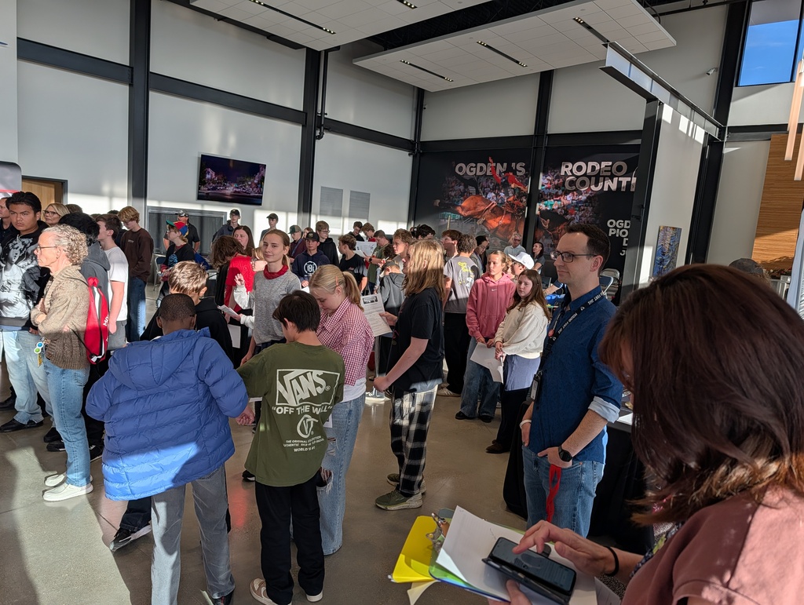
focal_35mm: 24
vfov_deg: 56.9
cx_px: 402
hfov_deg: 71.5
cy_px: 302
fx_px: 558
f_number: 1.68
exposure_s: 1/424
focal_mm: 6.9
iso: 18
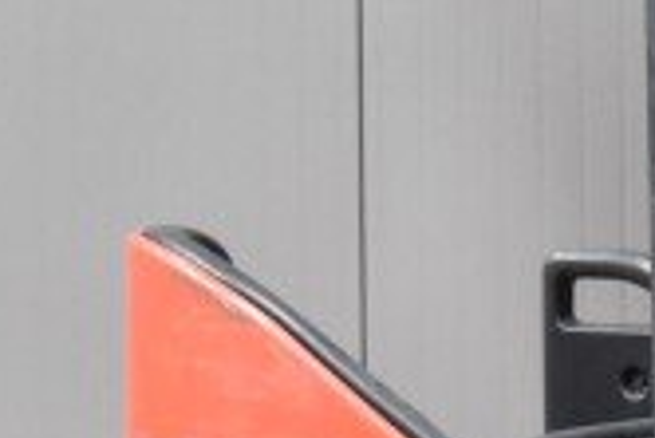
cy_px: 339
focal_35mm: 315
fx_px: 5729
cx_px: 1302
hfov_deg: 6.4
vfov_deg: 4.4
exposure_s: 1/25
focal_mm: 29
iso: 1600
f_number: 5
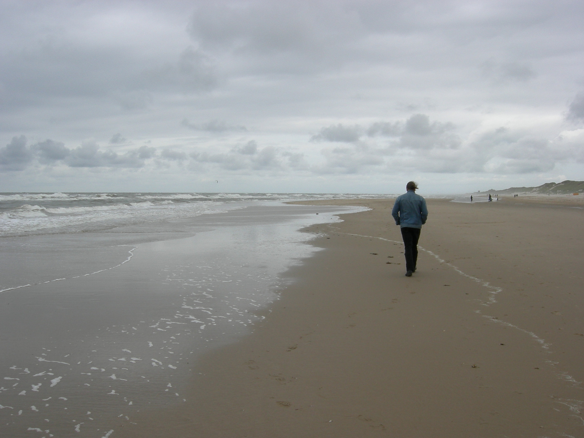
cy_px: 221
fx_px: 624
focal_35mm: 37
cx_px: 284
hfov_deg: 50.1
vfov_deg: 38.7
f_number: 6
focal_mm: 7.5
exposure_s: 1/190
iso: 64
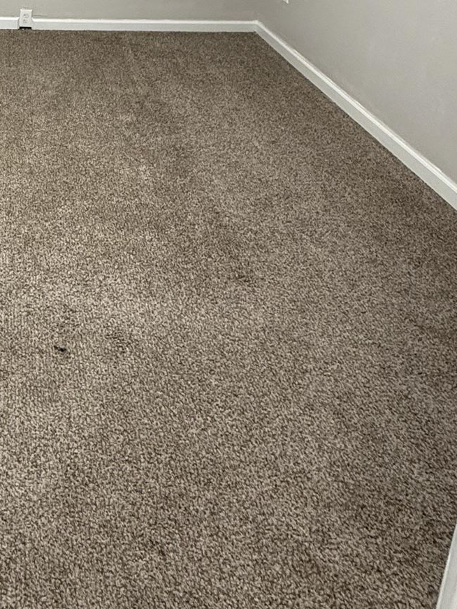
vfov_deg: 42.6
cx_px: -20
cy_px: -11
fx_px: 651
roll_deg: -0.7
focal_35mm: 37
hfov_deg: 34.5
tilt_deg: -14.1
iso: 250
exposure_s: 1/60
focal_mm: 2.22
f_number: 2.2
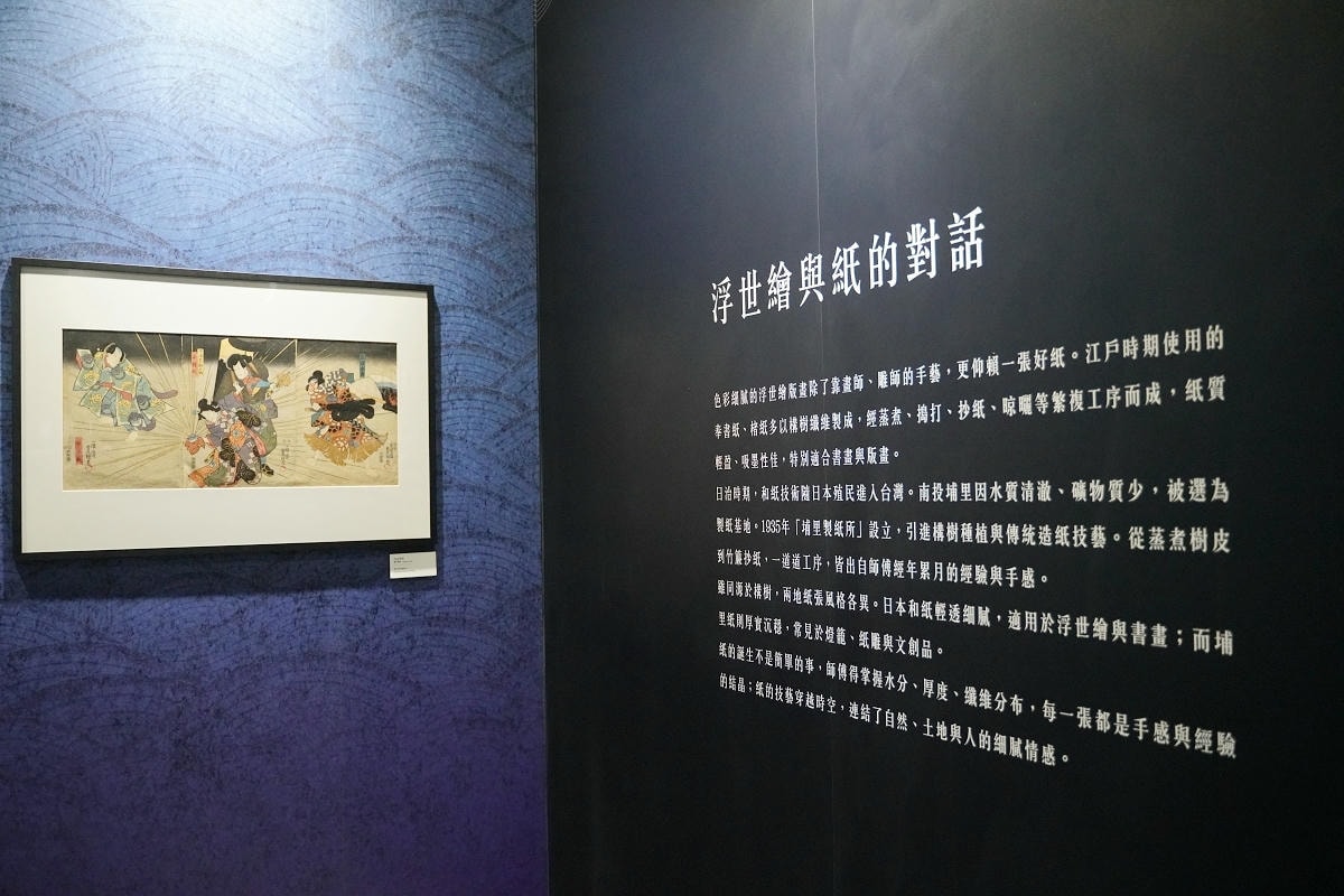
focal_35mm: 32
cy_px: 448
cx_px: 672
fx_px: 1195
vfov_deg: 41.1
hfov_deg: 58.7
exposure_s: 1/160
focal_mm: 32
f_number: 2.8
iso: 10000
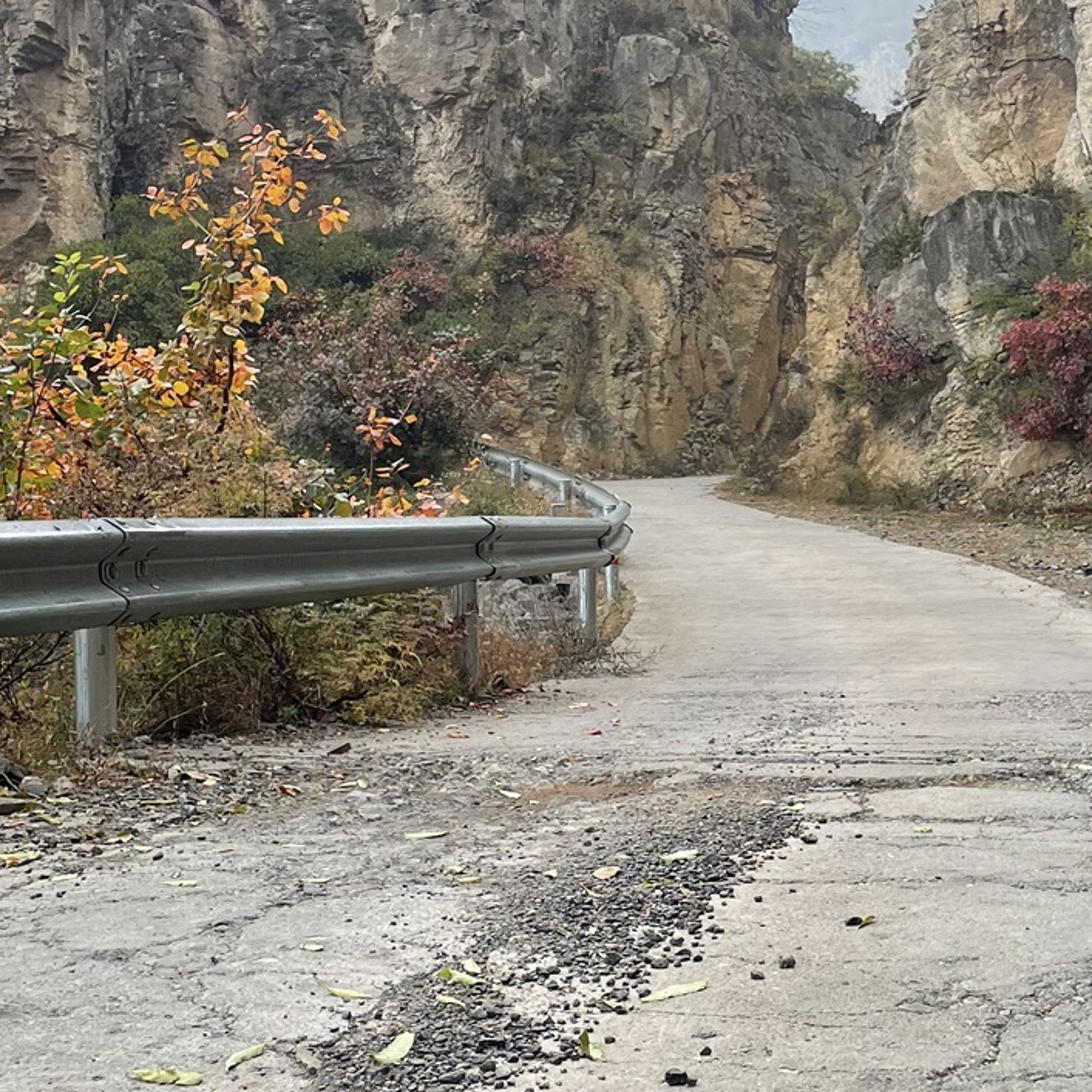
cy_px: 491
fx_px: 2320
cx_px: 740
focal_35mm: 65
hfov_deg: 26.3
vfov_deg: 26.5
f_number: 1.6
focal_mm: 4.2
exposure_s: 1/313
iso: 32
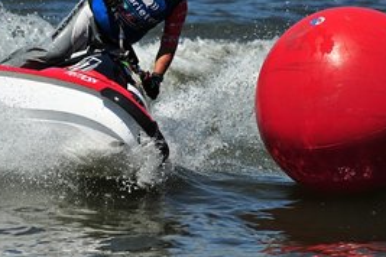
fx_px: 3613
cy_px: 71
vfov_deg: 4.1
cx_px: 143
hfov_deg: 6.1
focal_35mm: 337
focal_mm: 200
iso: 200
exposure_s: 1/2000
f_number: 5.6
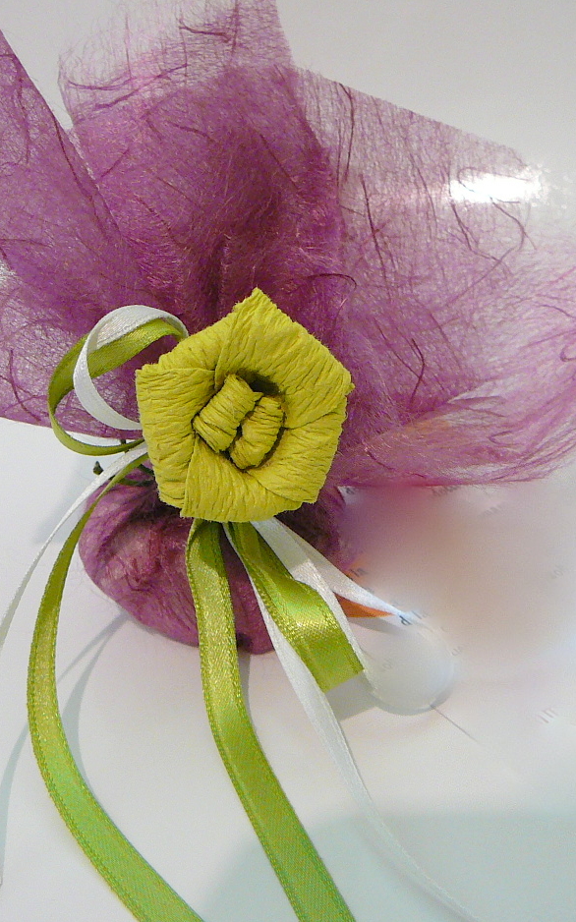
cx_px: 237
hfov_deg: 33.5
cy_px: 461
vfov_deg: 51.5
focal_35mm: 38
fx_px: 955
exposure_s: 1/30
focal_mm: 5.2
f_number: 2.8
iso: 200
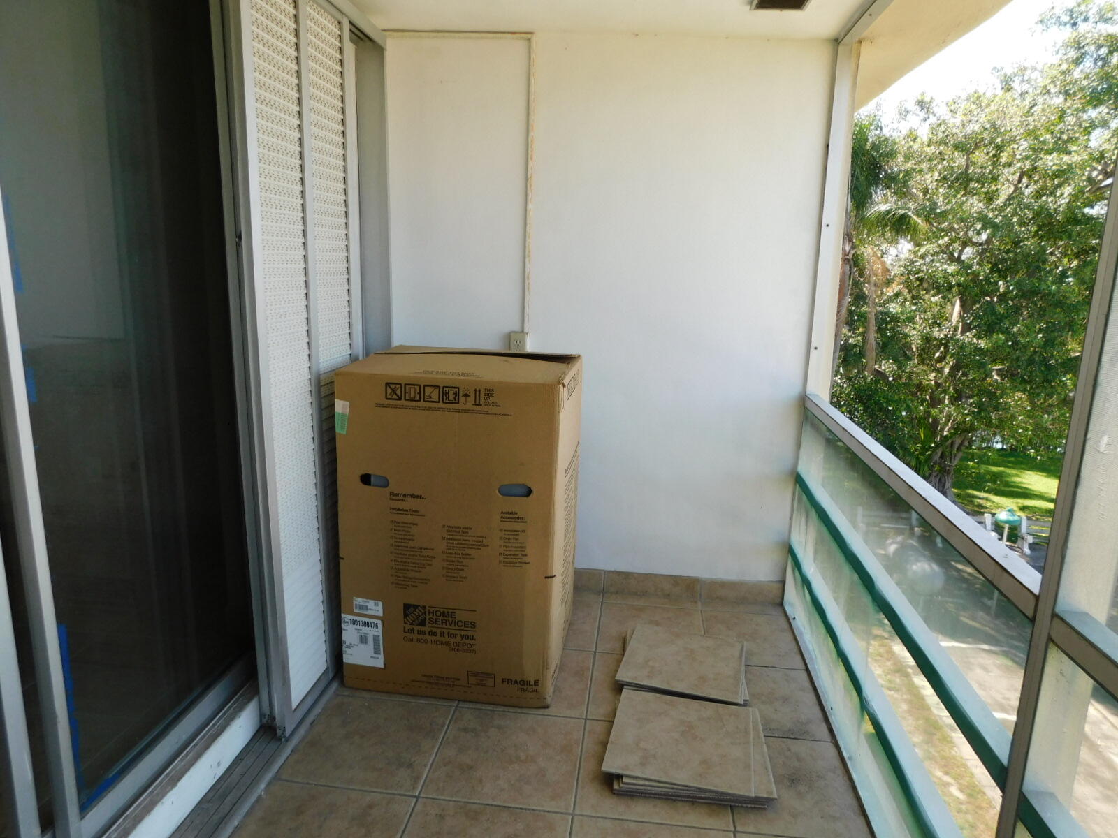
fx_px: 743
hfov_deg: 73.9
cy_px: 419
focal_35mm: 23
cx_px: 559
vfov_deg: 58.9
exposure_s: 1/250
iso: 125
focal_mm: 4
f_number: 3
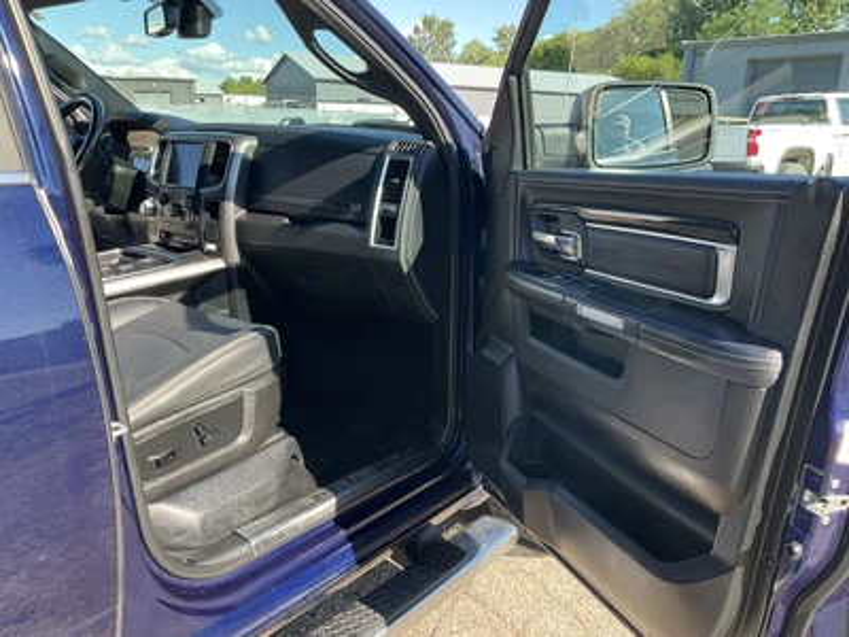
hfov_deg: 61.7
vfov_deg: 48.2
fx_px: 711
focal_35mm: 29
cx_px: 424
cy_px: 318
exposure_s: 1/192
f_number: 1.8
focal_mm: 3
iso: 25
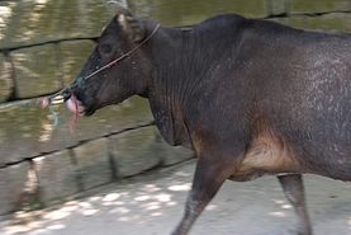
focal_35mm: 57
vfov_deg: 23.8
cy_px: 97
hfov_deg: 34.7
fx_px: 556
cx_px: 233
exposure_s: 1/46.6
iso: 100
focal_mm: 8
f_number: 2.8
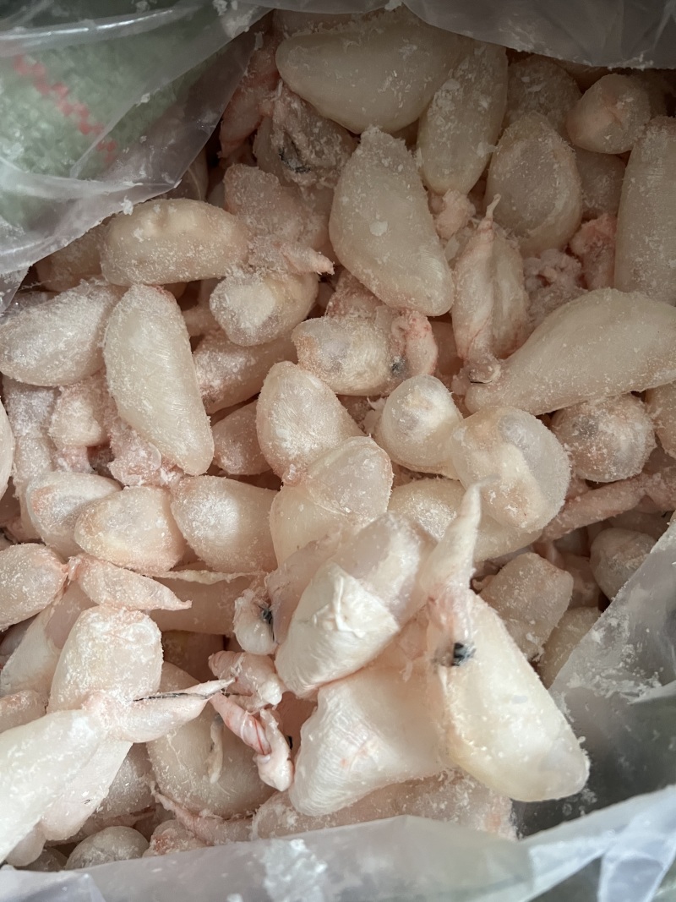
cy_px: 451
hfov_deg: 53.1
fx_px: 677
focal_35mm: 26
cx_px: 338
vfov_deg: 67.3
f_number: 1.5
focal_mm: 5.7
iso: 400
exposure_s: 1/60
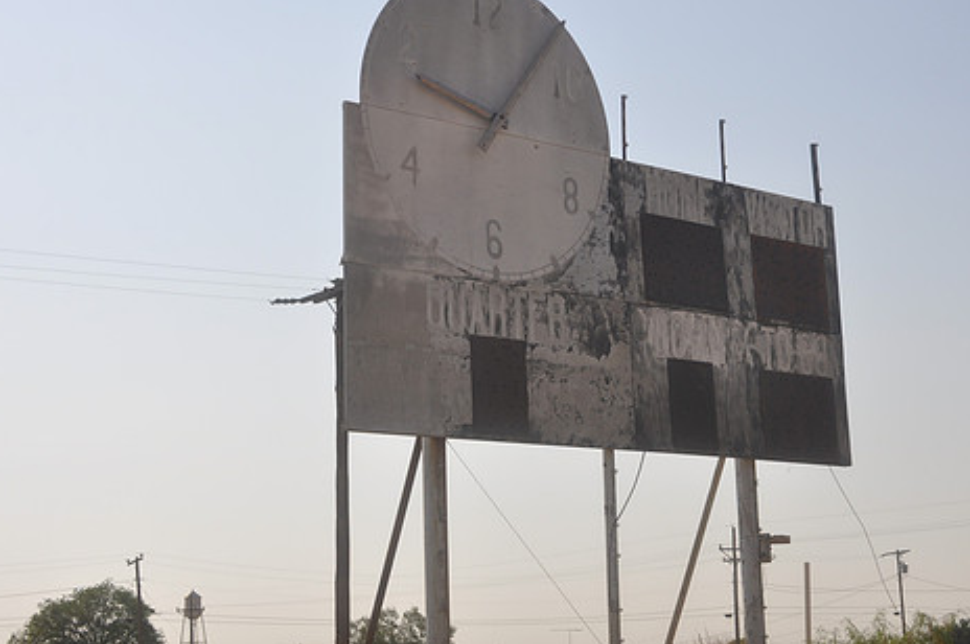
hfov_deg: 30.6
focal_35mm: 66
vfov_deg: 20.6
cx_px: 577
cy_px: 248
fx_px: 1766
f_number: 8
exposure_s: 1/250
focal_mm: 35
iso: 200
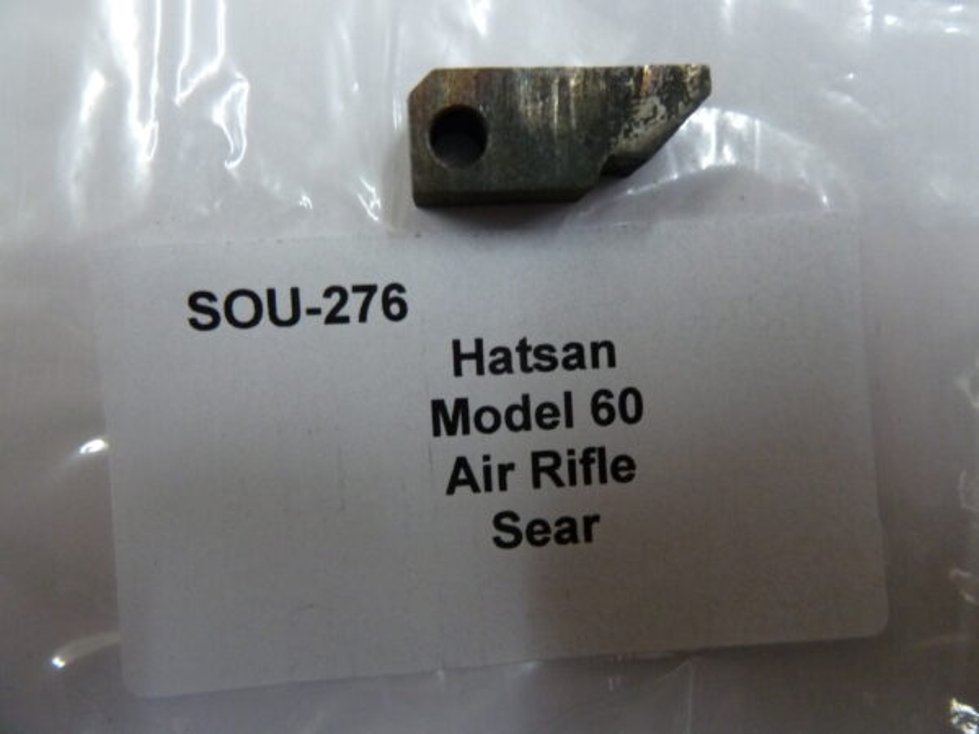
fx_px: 707
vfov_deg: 54.9
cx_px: 490
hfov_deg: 69.4
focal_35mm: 25
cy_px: 367
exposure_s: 1/30
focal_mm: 4.1
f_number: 3.3
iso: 400
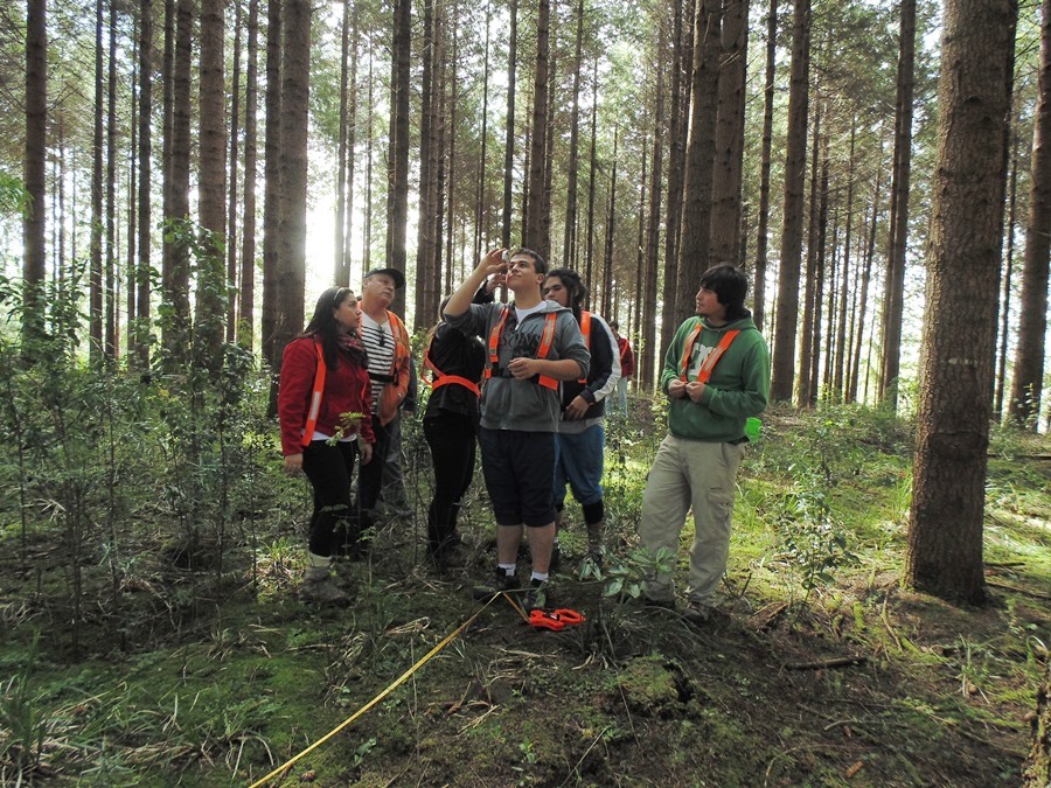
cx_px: 526
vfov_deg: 61.1
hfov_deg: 76.4
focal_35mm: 22
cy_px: 394
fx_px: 668
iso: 100
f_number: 3.1
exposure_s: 1/25
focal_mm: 4
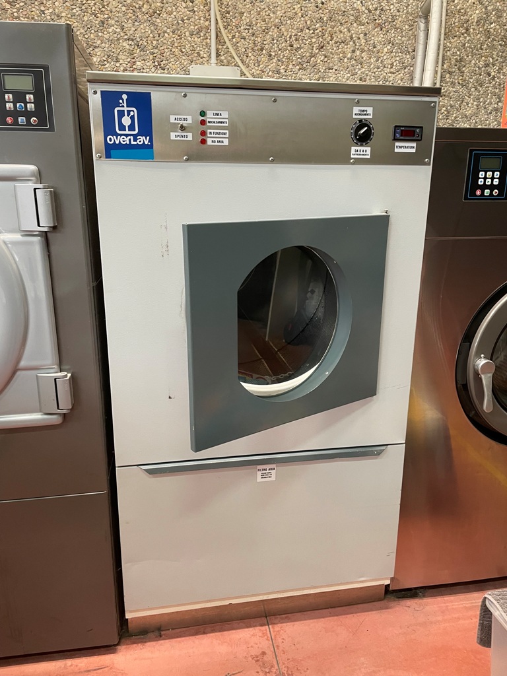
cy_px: 338
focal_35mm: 26
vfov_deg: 67.3
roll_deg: +0.0
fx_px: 508
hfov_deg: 53.1
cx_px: 254
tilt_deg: -15.9
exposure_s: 1/50
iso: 125
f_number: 1.6
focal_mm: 4.2
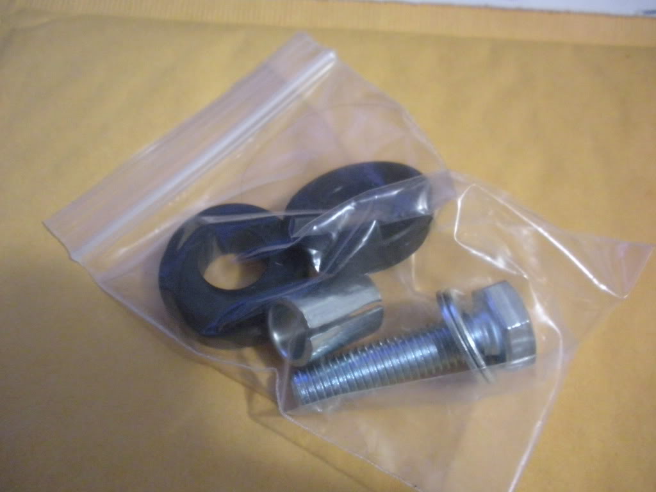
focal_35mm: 35
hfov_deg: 52.6
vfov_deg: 40.7
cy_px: 246
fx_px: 663
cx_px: 328
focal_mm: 6.3
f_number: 3.5
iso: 800
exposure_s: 1/7
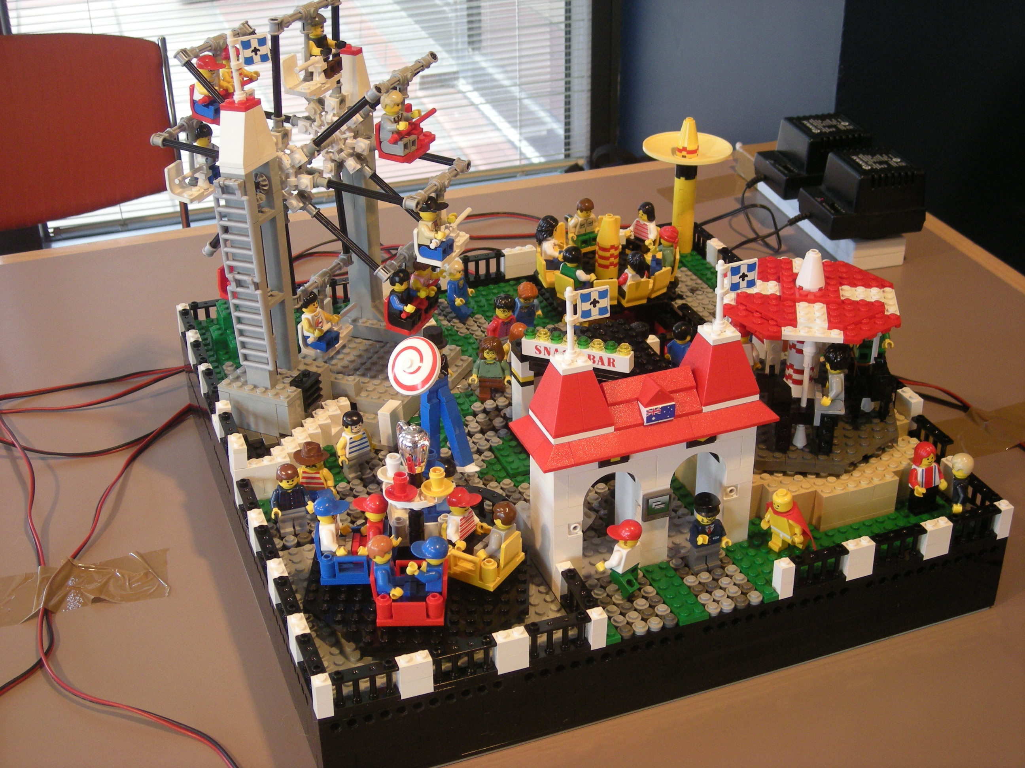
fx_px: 1451
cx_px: 512
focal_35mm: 49
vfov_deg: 29.7
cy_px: 384
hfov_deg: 38.9
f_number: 3.2
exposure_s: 1/7.9
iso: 146
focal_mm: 7.9
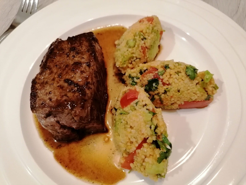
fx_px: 192
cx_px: 123
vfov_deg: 51.4
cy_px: 92
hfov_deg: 65.3
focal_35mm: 27
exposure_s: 1/25
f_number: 1.8
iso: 500
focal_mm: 4.75
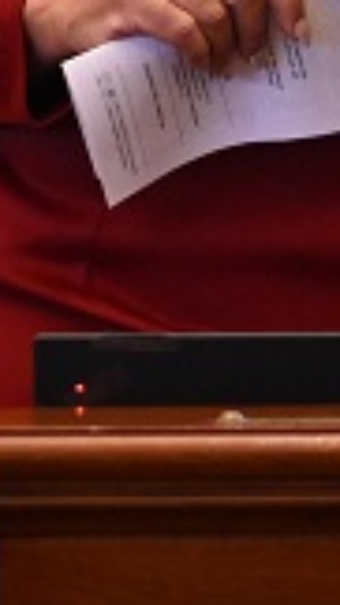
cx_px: 235
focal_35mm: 542
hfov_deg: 2.2
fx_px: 8696
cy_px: 19
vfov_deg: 4.0
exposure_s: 1/200
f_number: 2.8
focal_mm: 70
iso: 3200
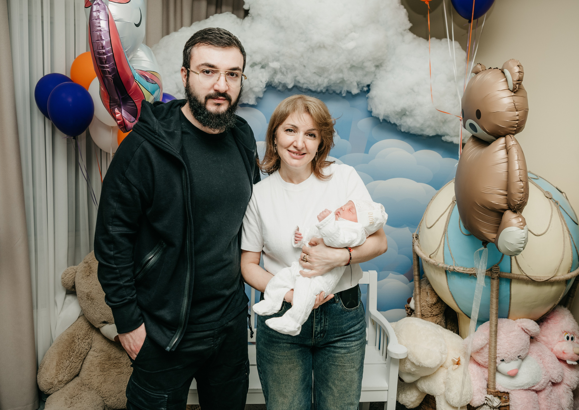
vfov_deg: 43.5
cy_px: 199
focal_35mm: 31
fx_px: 513
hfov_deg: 58.9
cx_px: 286
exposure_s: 1/160
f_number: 4.5
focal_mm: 27
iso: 160
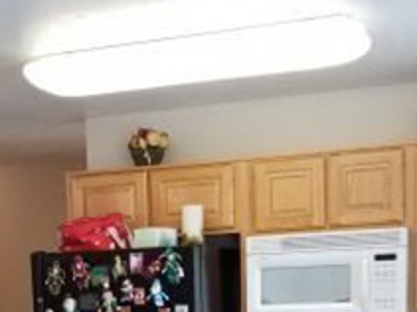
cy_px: 434
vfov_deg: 17.2
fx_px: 951
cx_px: 140
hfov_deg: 24.6
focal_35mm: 79
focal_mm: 4.3
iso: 160
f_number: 1.7
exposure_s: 1/60
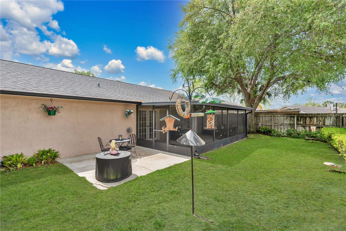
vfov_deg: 73.7
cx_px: 173
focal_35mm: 16
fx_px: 154
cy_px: 116
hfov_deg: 96.7
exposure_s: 1/200
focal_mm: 16
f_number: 8
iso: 100
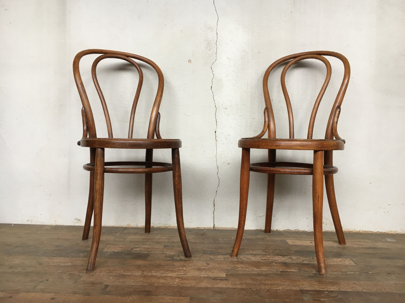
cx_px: 206
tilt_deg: -1.3
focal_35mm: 30
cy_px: 150
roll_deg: -1.6
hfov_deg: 60.0
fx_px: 351
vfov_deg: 46.8
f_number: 2.2
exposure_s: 1/33
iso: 100
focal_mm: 4.15
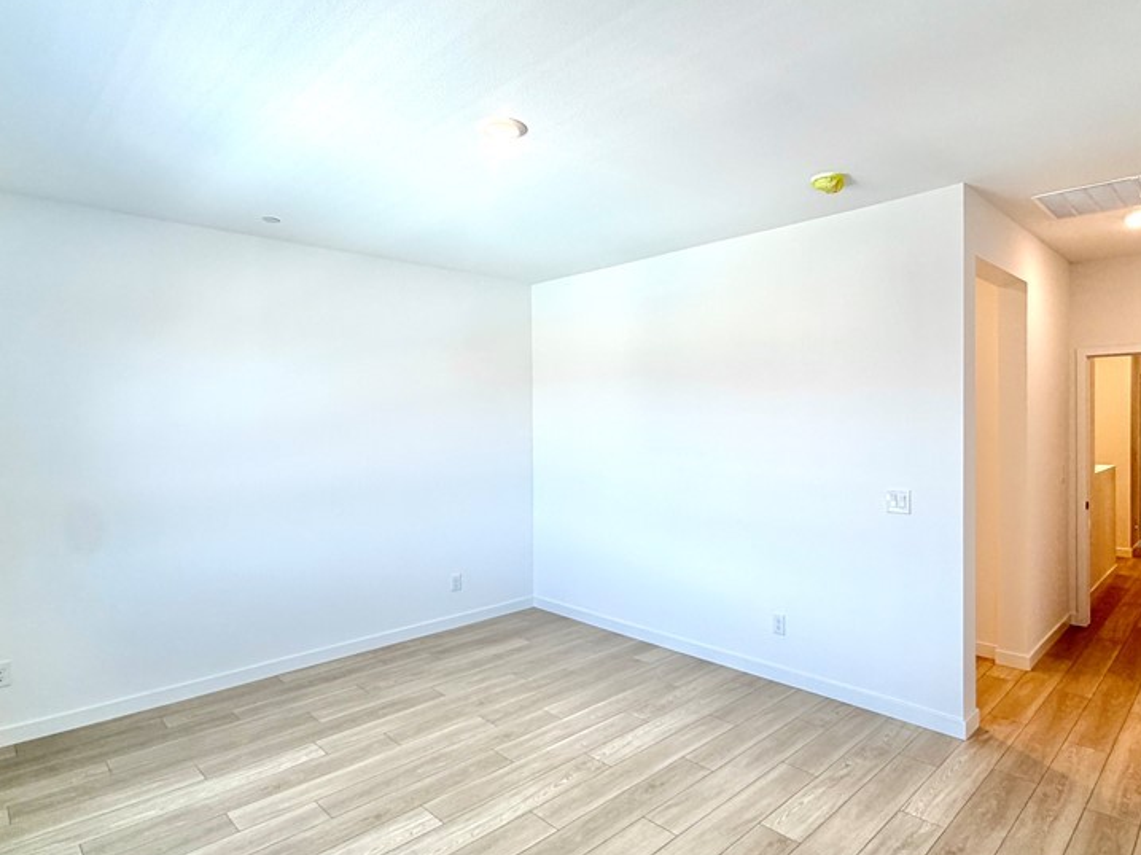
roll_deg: +1.1
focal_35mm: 20
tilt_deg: +0.1
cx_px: 624
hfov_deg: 81.6
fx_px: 659
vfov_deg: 65.9
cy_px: 413
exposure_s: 1/120
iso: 80
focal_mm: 2.22
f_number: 2.2
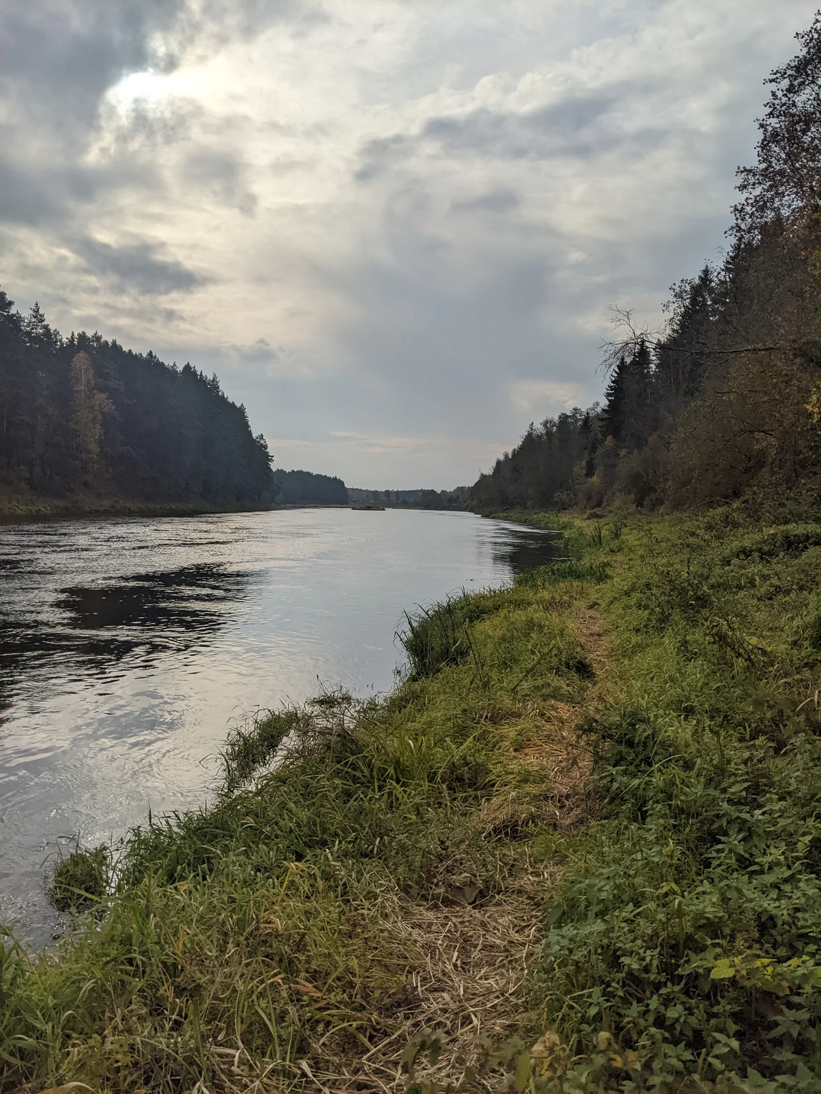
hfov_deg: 51.4
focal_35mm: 27
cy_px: 547
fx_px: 854
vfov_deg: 65.3
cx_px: 410
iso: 60
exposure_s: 1/11765
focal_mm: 4.38
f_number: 1.73
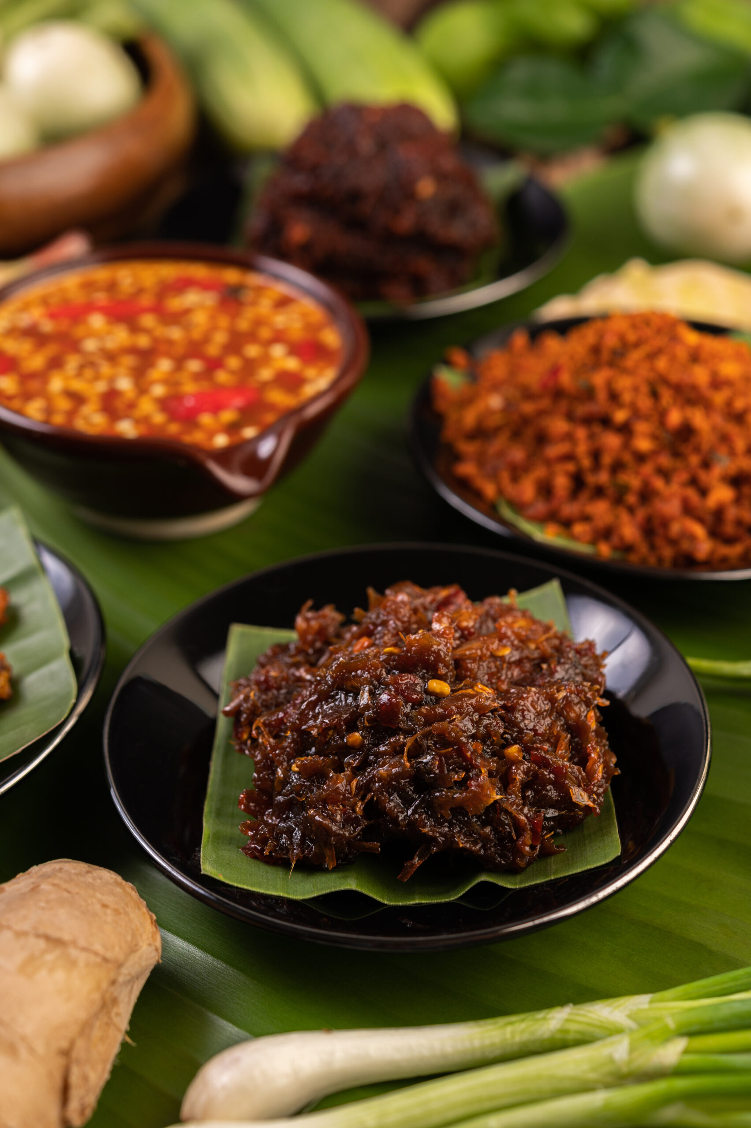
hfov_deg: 22.6
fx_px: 1880
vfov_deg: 33.4
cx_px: 376
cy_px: 564
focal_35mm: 60
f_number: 6.3
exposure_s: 1/100
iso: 125
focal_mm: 60
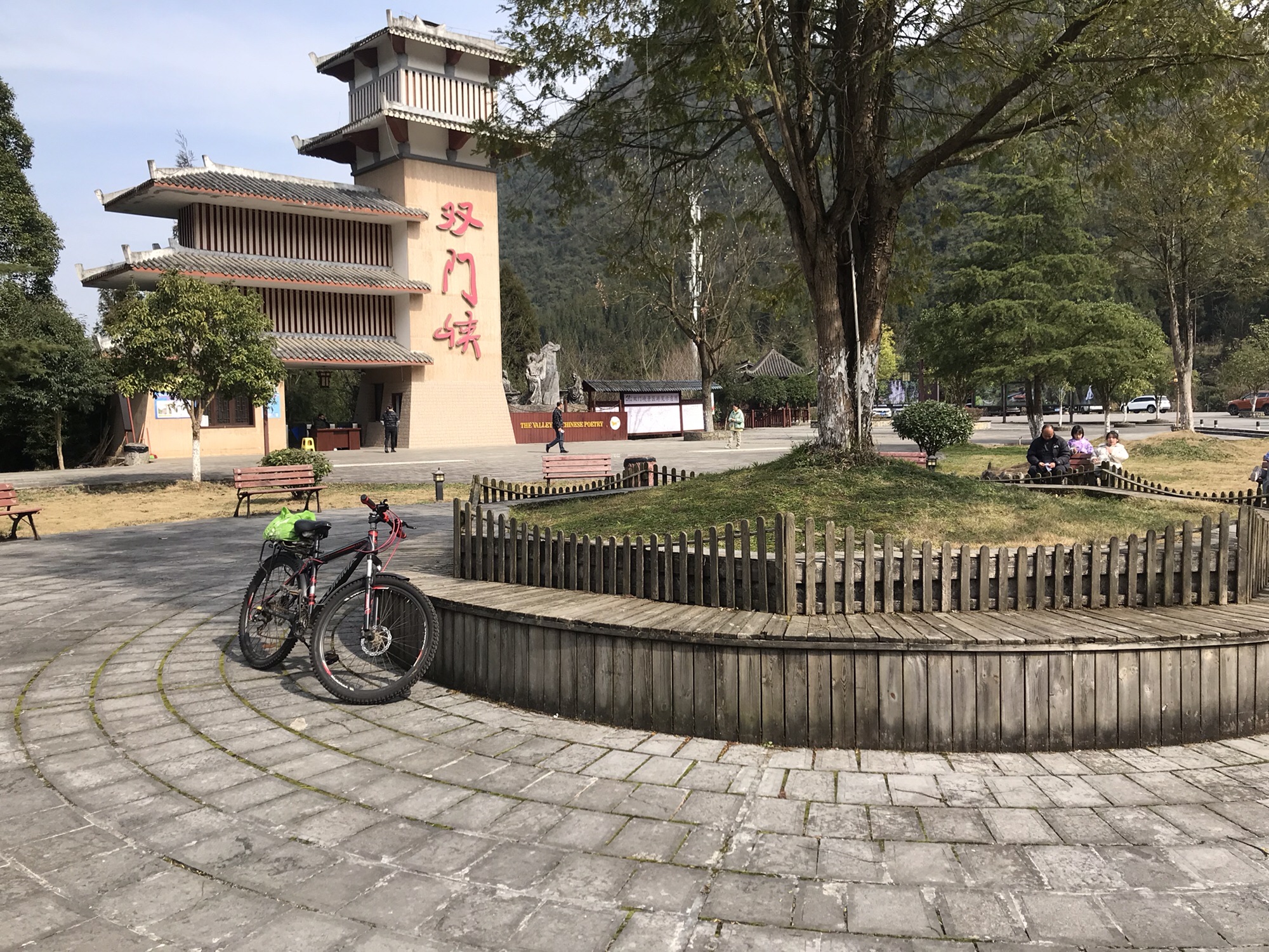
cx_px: 634
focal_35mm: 28
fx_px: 1026
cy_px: 476
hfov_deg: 63.4
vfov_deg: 49.7
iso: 20
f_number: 1.8
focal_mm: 3.99
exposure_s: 1/1408
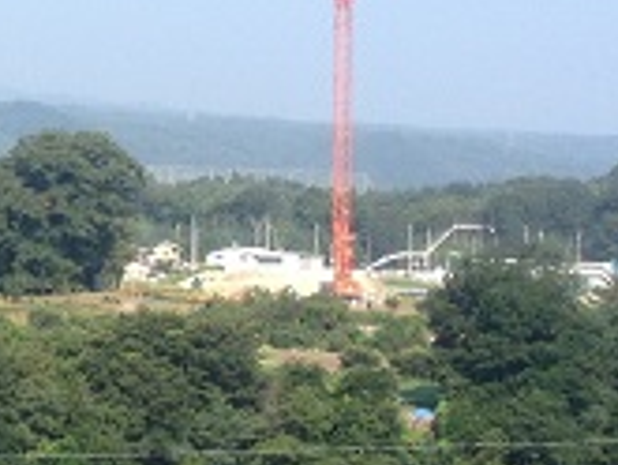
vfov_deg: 8.7
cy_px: -34
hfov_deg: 11.4
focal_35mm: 170
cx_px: -139
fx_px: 3037
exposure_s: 1/746
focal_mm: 4.28
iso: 50
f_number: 2.4
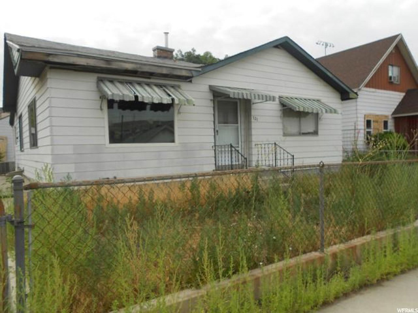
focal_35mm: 26
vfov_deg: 53.1
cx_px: 209
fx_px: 314
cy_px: 156
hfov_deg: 67.3
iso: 80
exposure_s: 1/320
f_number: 3.2
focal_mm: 4.6
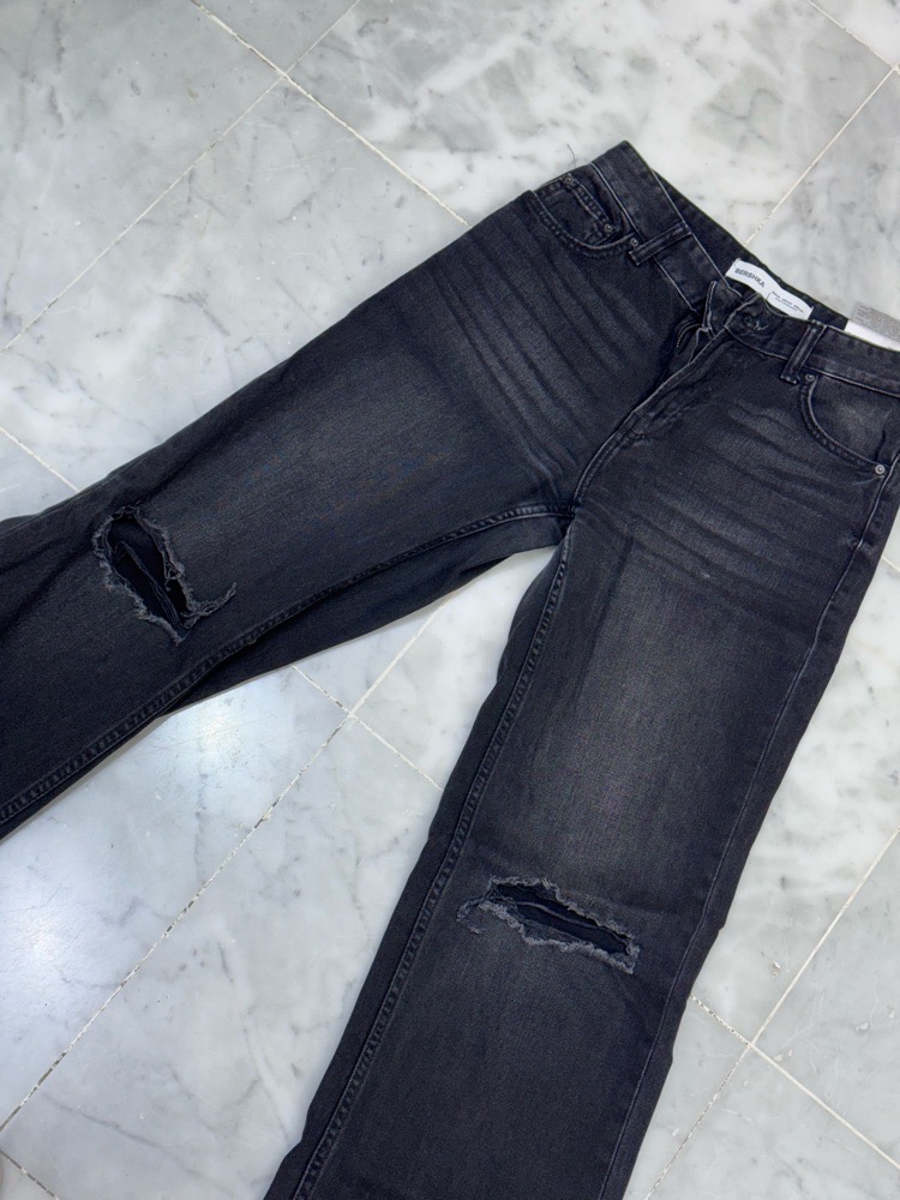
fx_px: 1664
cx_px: 450
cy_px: 600
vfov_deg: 39.7
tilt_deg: -71.5
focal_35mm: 48
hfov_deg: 30.3
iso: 64
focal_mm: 6.76
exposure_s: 1/100
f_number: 1.78
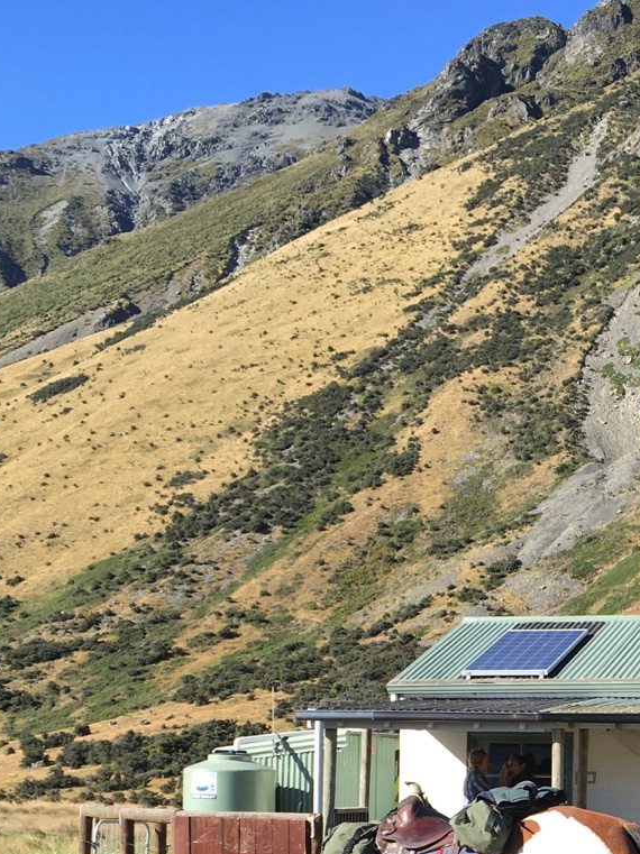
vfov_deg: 30.1
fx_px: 1505
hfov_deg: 23.4
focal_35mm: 61
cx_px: 568
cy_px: 790
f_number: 2.2
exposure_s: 1/818
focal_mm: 4.15
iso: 25
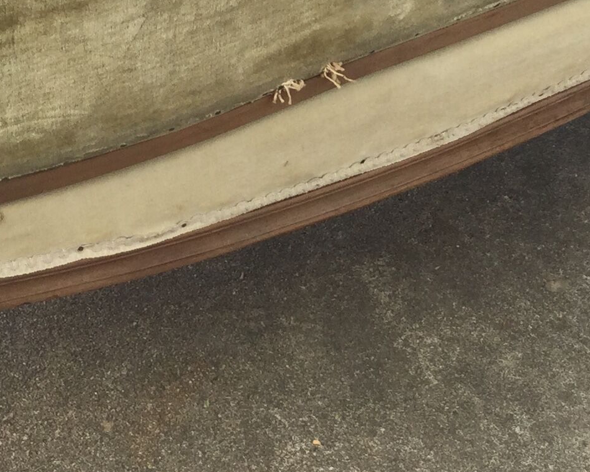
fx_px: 1816
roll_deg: -2.4
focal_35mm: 104
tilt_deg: -41.8
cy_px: 118
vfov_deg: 14.7
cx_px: 344
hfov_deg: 18.4
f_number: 2.4
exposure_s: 1/100
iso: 25
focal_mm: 3.3
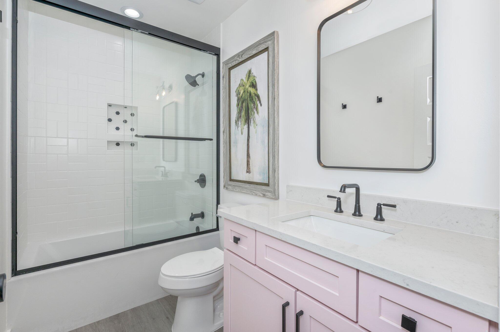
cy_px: 166
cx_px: 250
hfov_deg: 96.8
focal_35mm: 16
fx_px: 222
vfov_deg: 73.7
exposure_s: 1/60
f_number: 9
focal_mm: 16
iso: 320
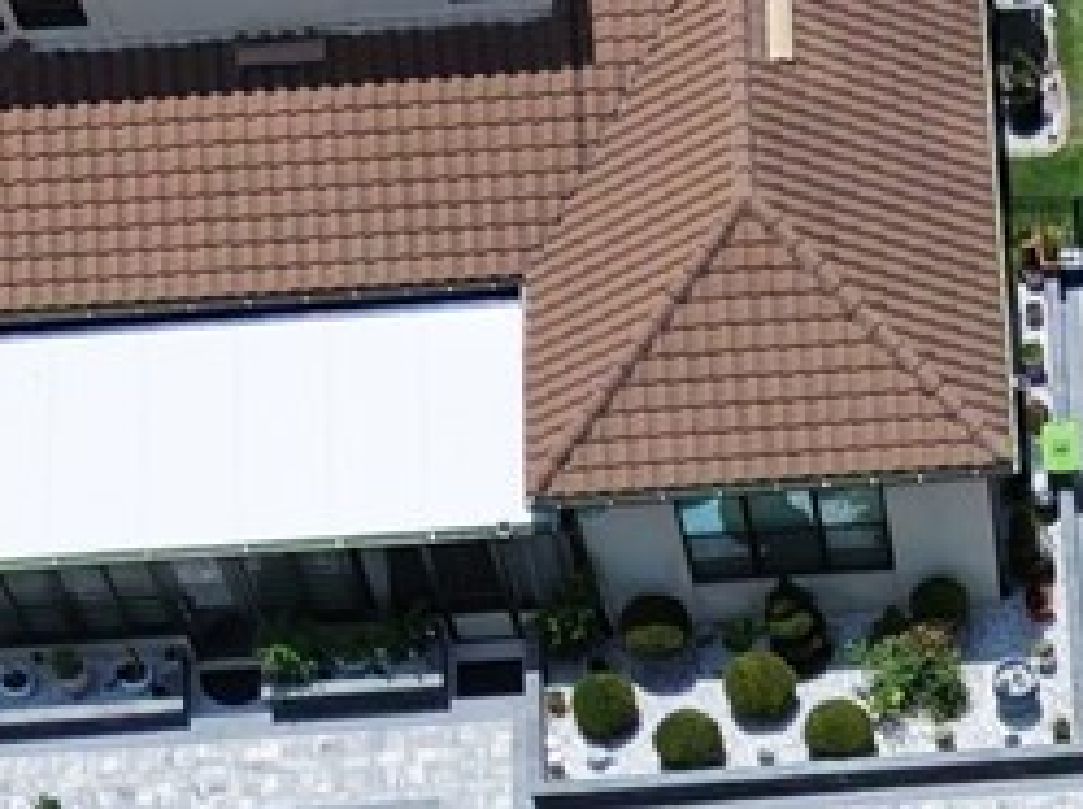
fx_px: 3218
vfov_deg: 12.0
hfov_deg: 18.2
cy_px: 1827
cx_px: 1270
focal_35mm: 103
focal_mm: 3.05
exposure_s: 1/3000
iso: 260
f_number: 2.2
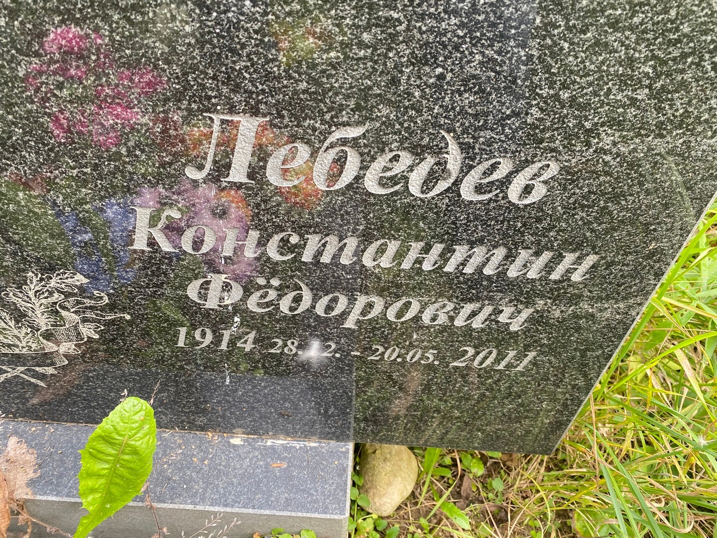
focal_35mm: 26
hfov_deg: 67.3
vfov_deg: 53.1
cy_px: 269
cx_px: 358
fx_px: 539
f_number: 1.8
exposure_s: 1/121
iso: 80
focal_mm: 4.25
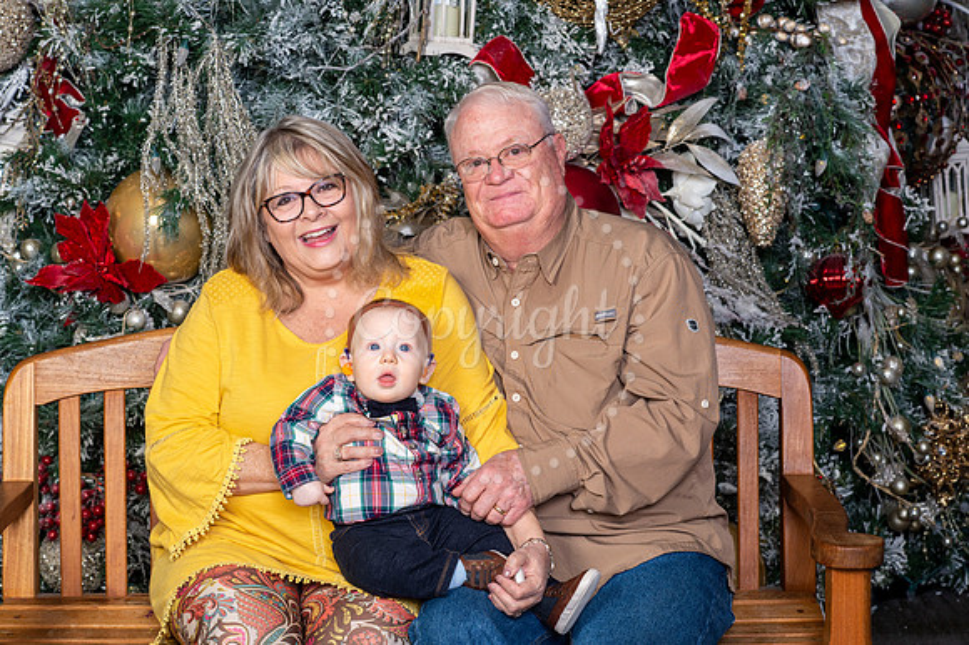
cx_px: 484
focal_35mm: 85
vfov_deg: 16.1
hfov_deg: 23.9
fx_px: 2287
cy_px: 322
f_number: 8
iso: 400
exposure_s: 1/125
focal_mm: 85
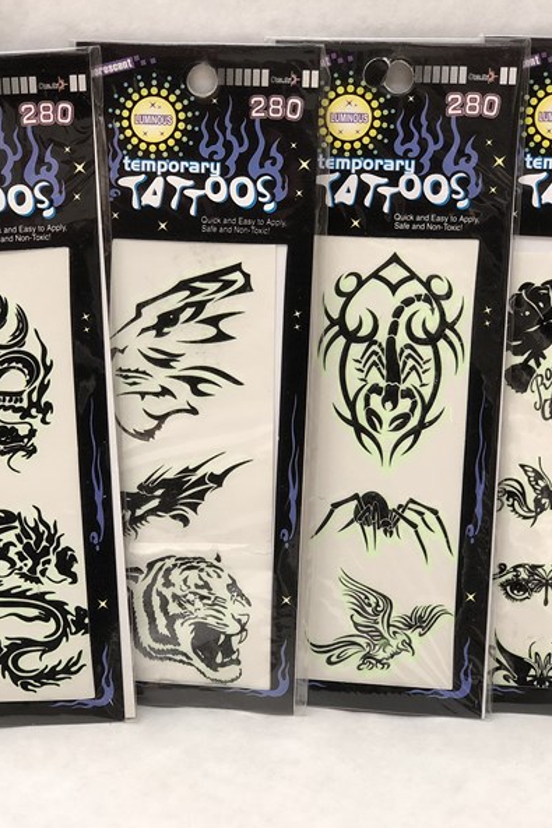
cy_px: 416
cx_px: 197
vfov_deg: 27.7
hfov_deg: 18.6
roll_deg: +1.6
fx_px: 1680
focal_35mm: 73
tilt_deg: -34.1
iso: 50
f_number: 2.4
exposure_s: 1/50
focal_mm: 6
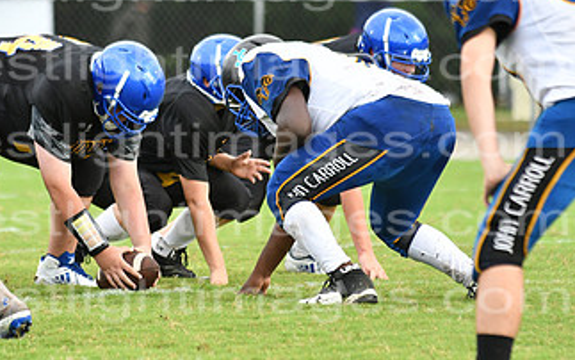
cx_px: 166
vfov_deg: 3.4
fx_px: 6019
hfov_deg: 5.5
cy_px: 106
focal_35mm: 384
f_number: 3.5
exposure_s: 1/1600
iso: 800
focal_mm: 140
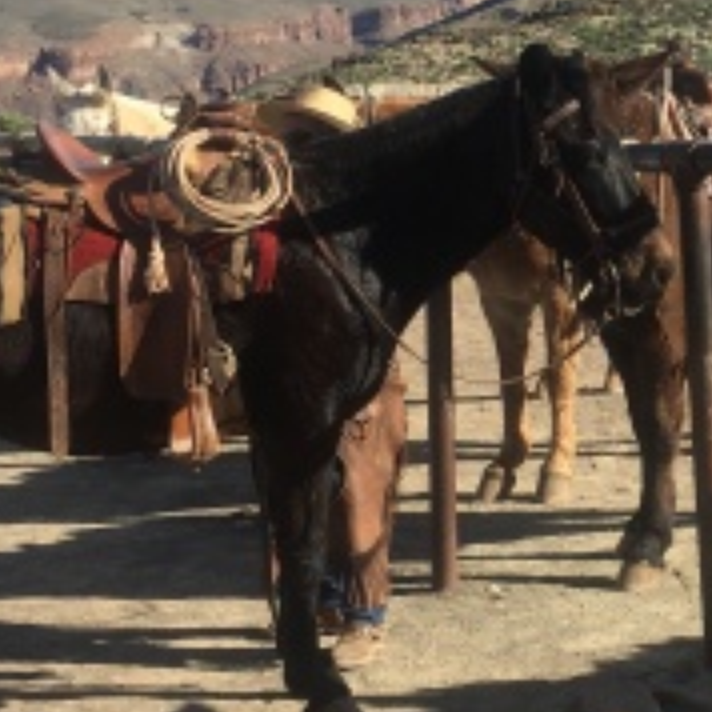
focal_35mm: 92
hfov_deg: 18.1
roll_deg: +1.6
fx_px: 2141
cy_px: 248
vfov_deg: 18.8
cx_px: 812
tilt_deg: -6.4
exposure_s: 1/1508
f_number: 2.2
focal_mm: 4.15
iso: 25
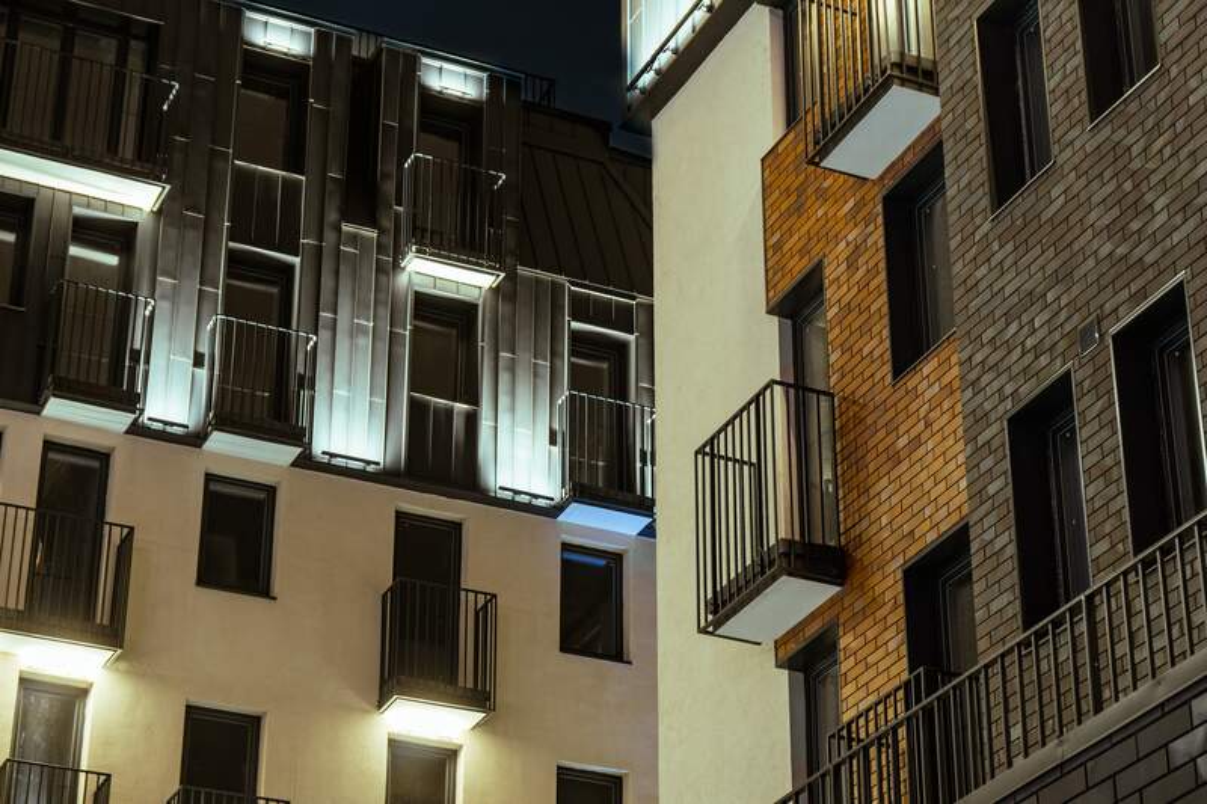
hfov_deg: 26.5
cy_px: 402
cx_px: 604
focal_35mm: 76
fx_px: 2564
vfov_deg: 17.8
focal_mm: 51
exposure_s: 6
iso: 100
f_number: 5.6
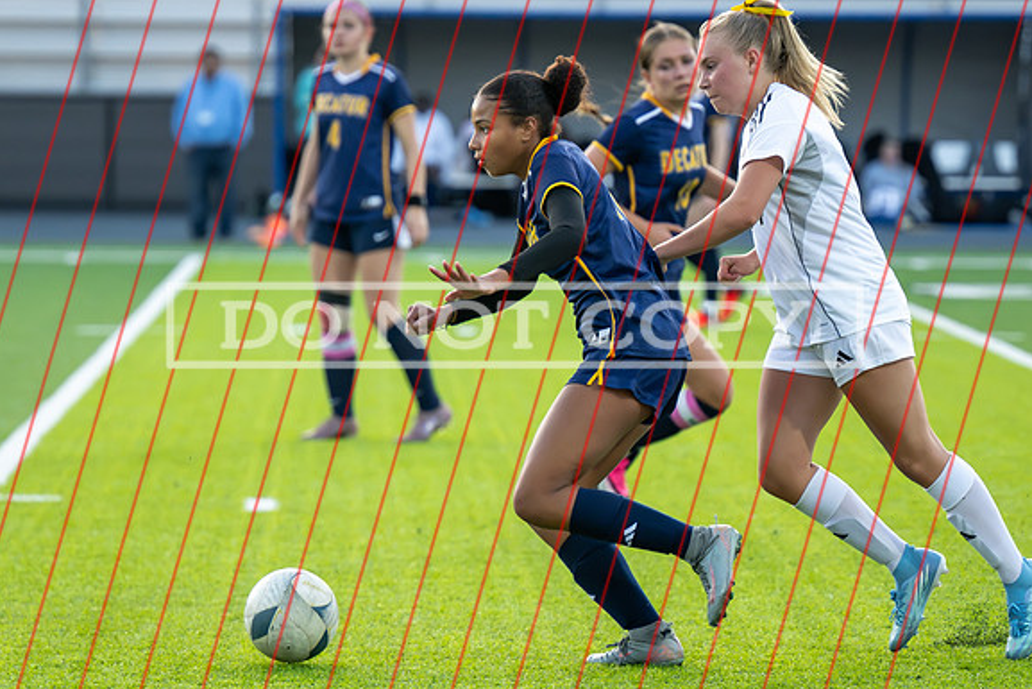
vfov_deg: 5.2
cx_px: 526
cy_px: 392
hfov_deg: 7.8
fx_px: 7569
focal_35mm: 264
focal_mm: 180
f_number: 4
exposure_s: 1/1600
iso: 4500
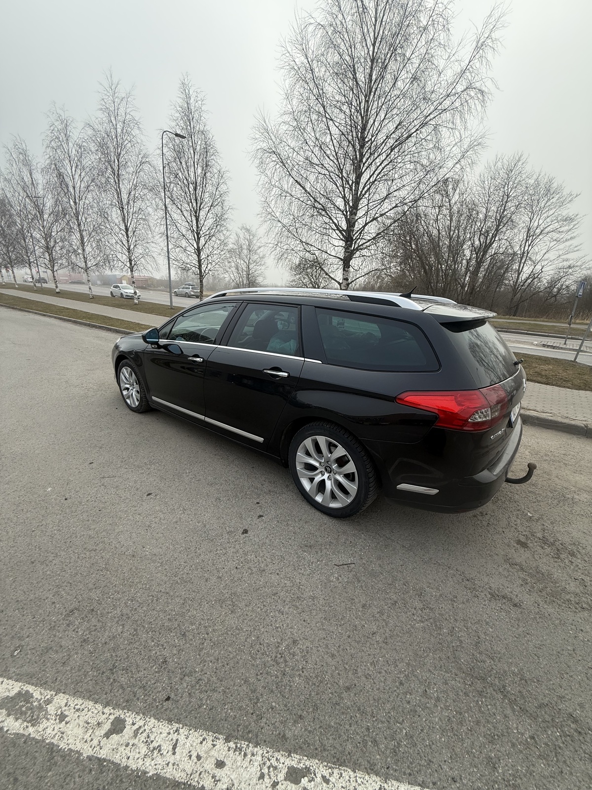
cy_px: 395
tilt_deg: -18.1
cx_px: 296
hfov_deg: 85.7
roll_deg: -2.7
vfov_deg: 102.1
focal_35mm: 14
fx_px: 319
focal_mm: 2.22
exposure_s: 1/506
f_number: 2.2
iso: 50
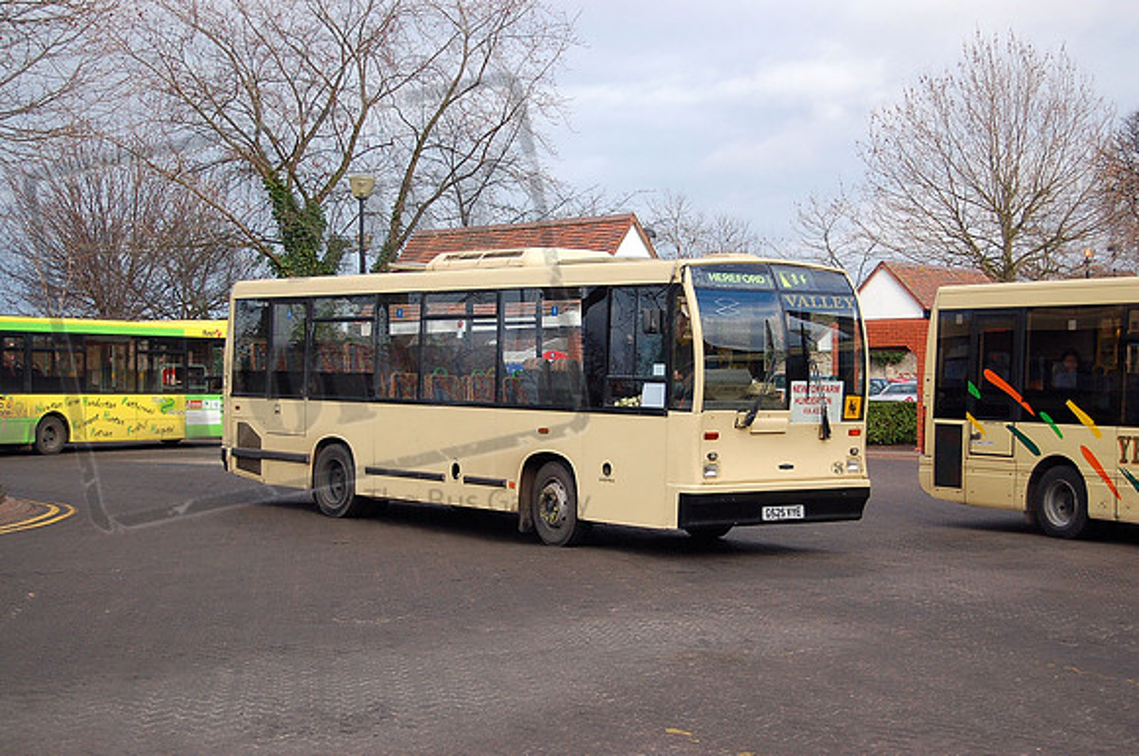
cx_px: 570
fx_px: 1801
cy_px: 378
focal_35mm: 57
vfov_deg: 23.7
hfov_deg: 35.1
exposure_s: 1/1000
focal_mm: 38
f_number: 5
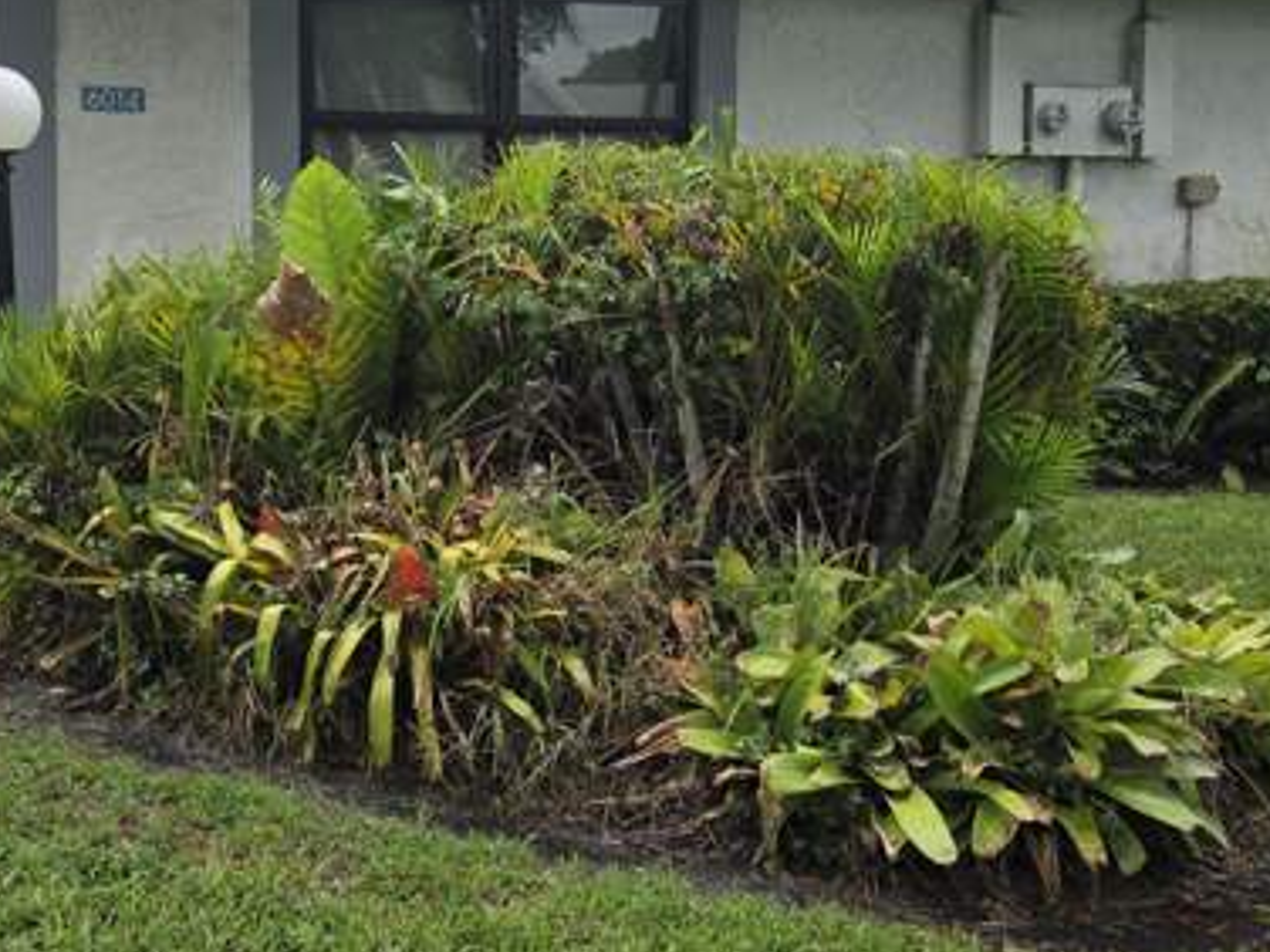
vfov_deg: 29.3
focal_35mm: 49
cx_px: 551
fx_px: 1798
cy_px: 263
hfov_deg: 38.8
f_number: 1.8
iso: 80
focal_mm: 5.4
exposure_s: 1/3483
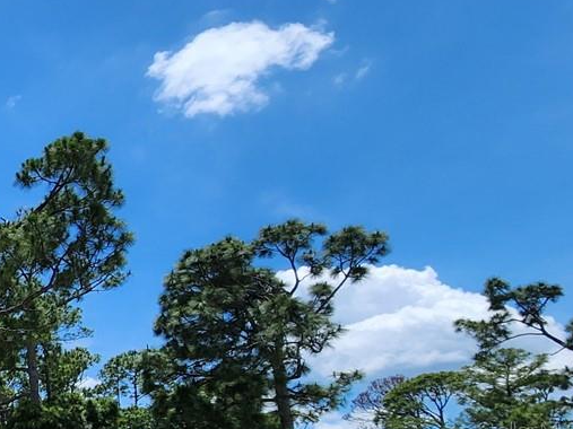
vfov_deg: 32.3
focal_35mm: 41
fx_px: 679
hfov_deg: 27.5
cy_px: 430
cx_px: -320
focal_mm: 2.2
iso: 50
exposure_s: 1/2537
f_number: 2.2
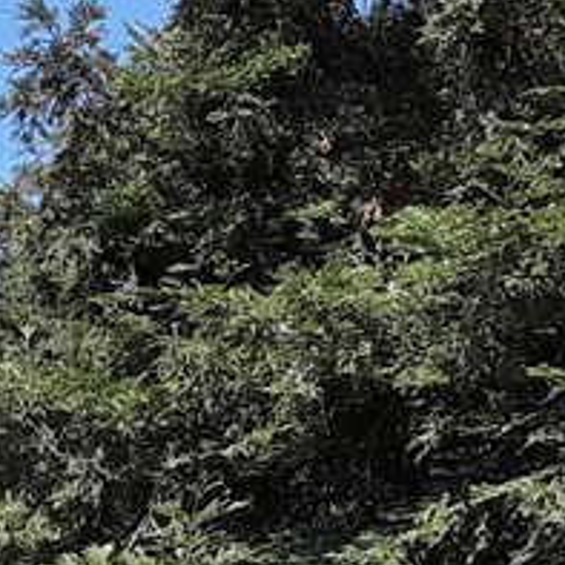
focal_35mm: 124
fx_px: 2290
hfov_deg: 14.1
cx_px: 272
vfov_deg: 13.2
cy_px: 872
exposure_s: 1/1524
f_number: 1.9
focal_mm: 2.91
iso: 40
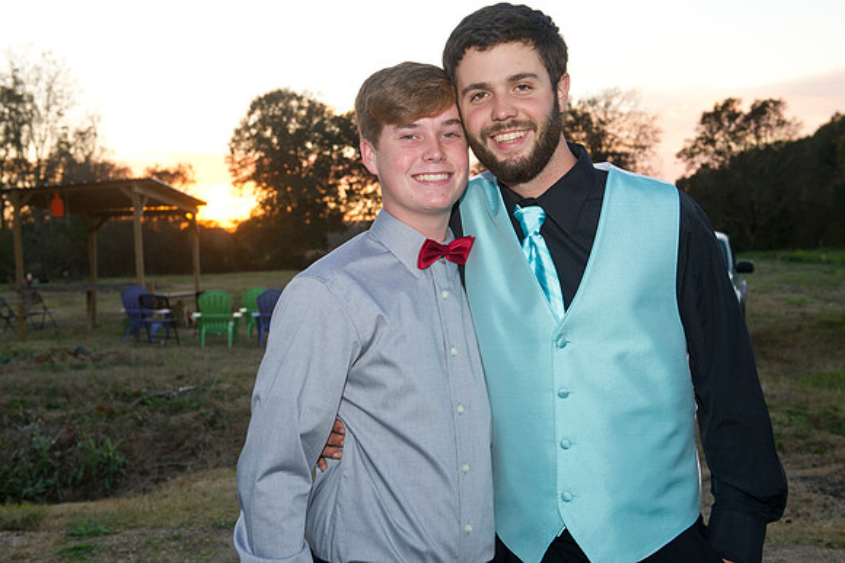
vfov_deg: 28.0
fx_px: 1126
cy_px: 282
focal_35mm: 48
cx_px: 422
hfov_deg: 41.1
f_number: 7.1
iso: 640
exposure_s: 1/160
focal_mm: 48
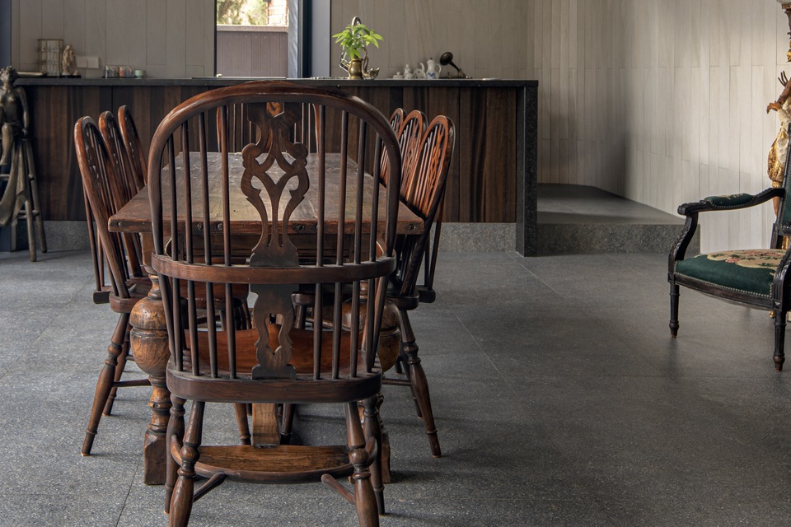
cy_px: 99
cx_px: 274
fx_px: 1099
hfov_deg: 39.2
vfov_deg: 26.5
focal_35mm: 50
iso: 100
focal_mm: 24
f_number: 5.6
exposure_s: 1
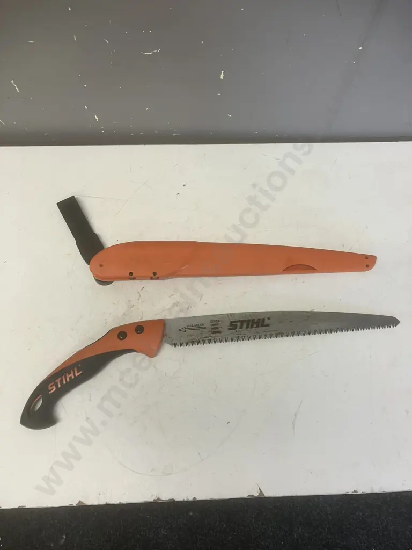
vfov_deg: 63.4
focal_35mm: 28
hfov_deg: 49.7
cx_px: 206
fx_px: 444
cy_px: 275
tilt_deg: -68.0
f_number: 1.8
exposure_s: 1/50
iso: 50
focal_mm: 3.99
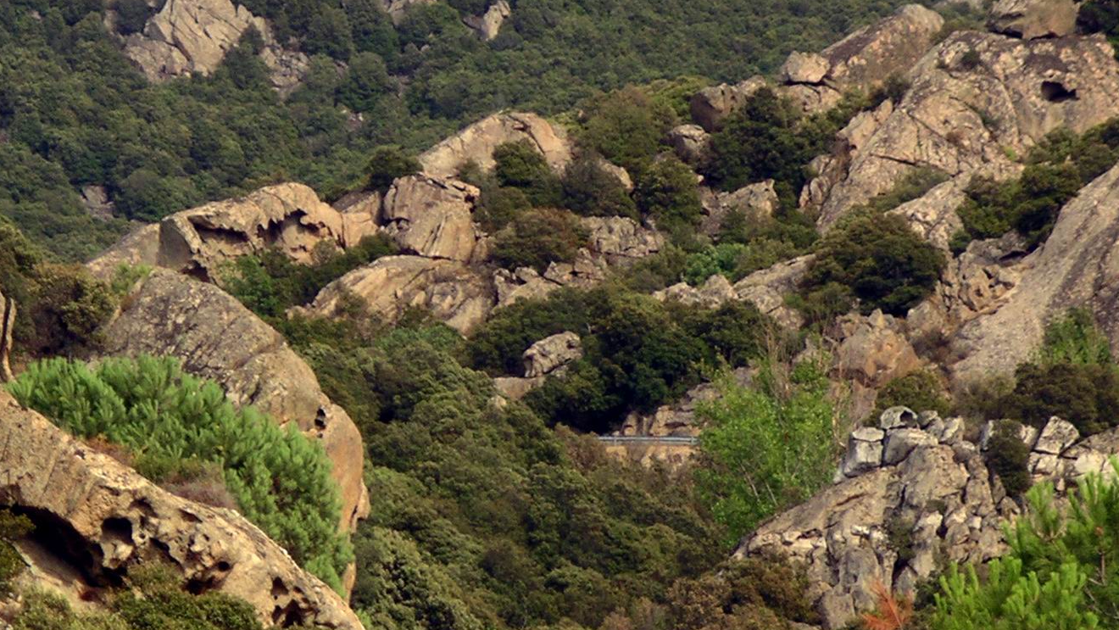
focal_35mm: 400
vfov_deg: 3.0
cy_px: 157
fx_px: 11870
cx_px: 510
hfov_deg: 5.4
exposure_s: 1/458
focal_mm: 39
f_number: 4.6
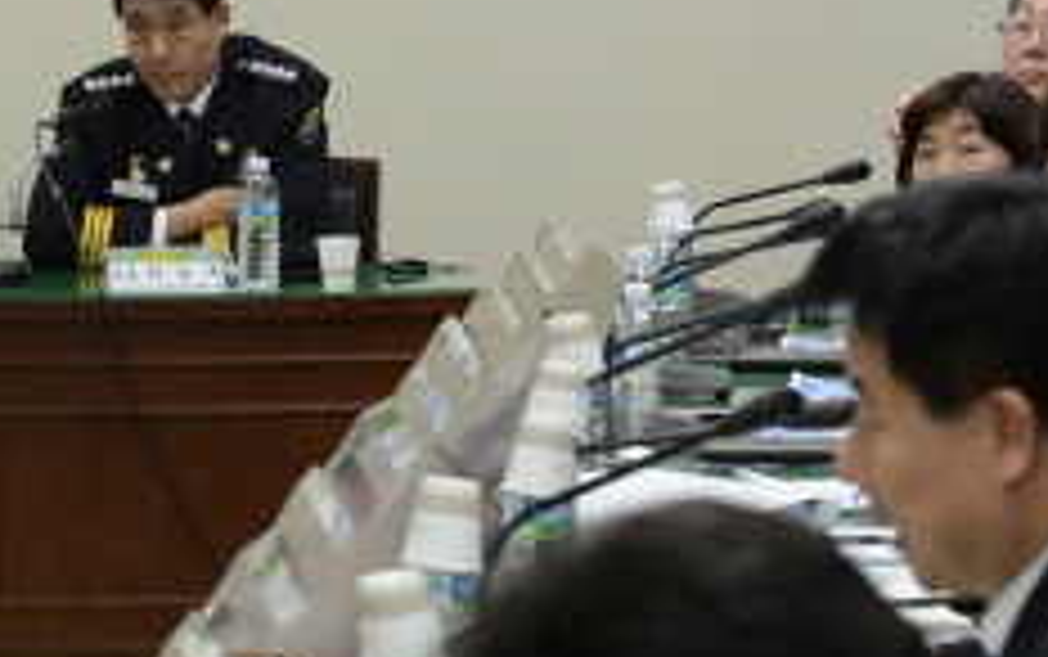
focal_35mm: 245
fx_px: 7003
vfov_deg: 5.4
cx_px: -292
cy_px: 551
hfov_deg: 8.4
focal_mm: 70
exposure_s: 1/80
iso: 2000
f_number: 5.6
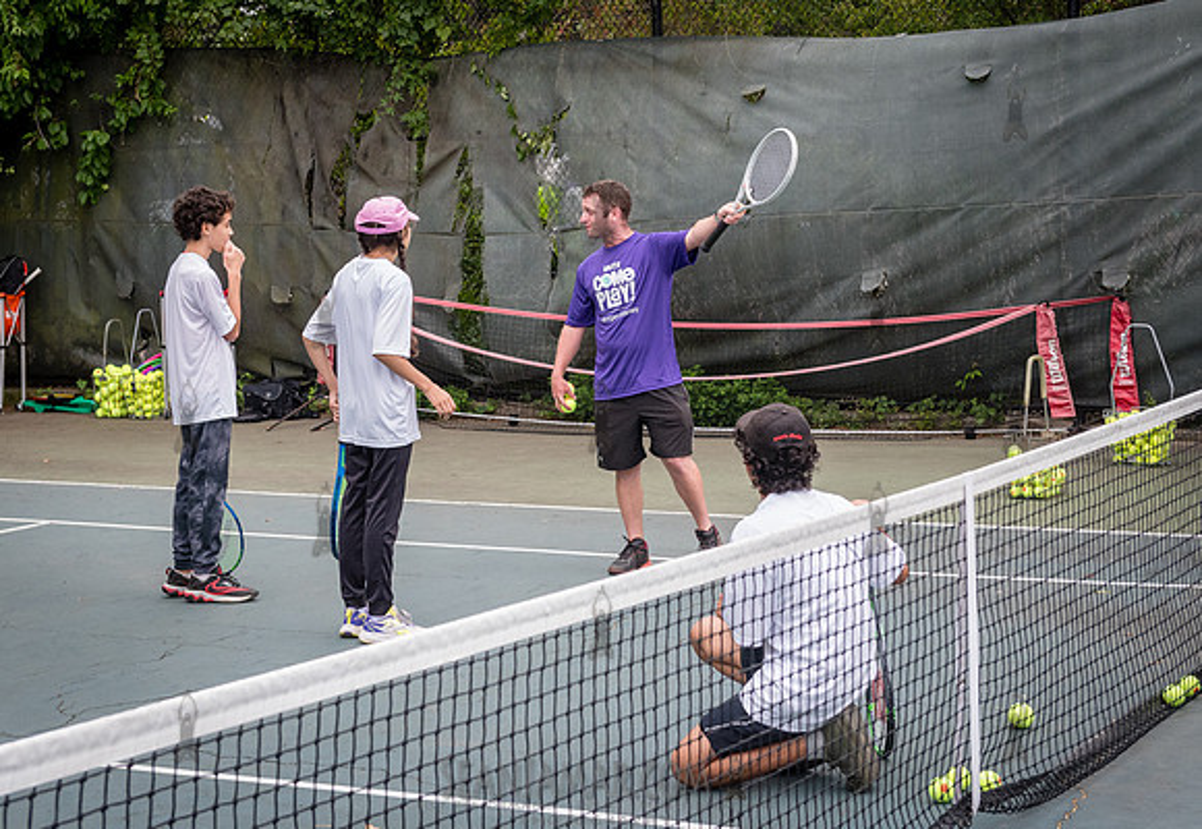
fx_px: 2416
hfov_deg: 27.9
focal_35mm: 72
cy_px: 310
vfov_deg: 19.4
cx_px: 618
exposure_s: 1/1000
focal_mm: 55
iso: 1000
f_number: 5
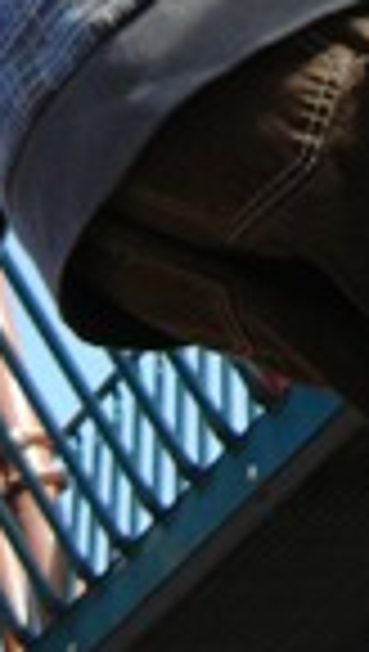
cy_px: -175
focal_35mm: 117
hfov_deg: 10.3
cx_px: 378
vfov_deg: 17.3
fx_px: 2027
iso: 160
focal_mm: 5.4
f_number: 3.5
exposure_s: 1/764
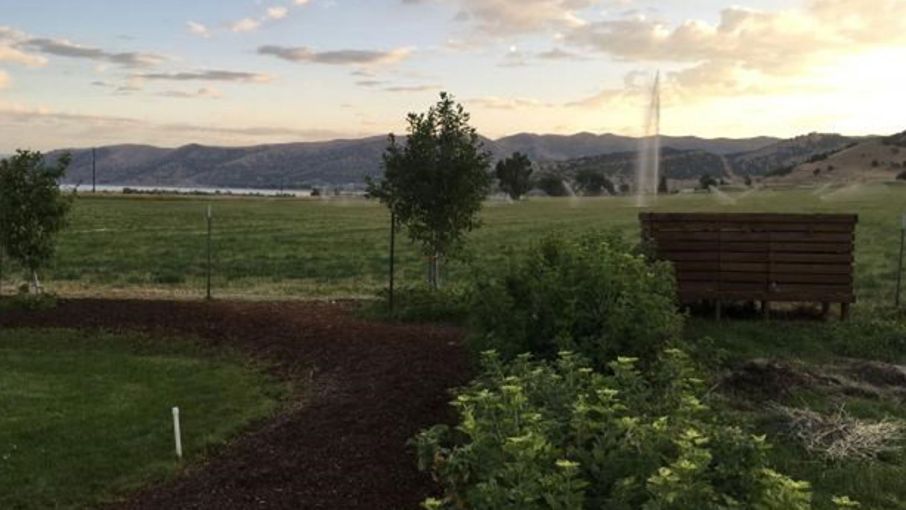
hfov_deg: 59.5
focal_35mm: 33
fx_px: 793
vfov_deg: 35.7
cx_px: 458
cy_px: 256
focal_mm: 4.15
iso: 25
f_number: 2.2
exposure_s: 1/190
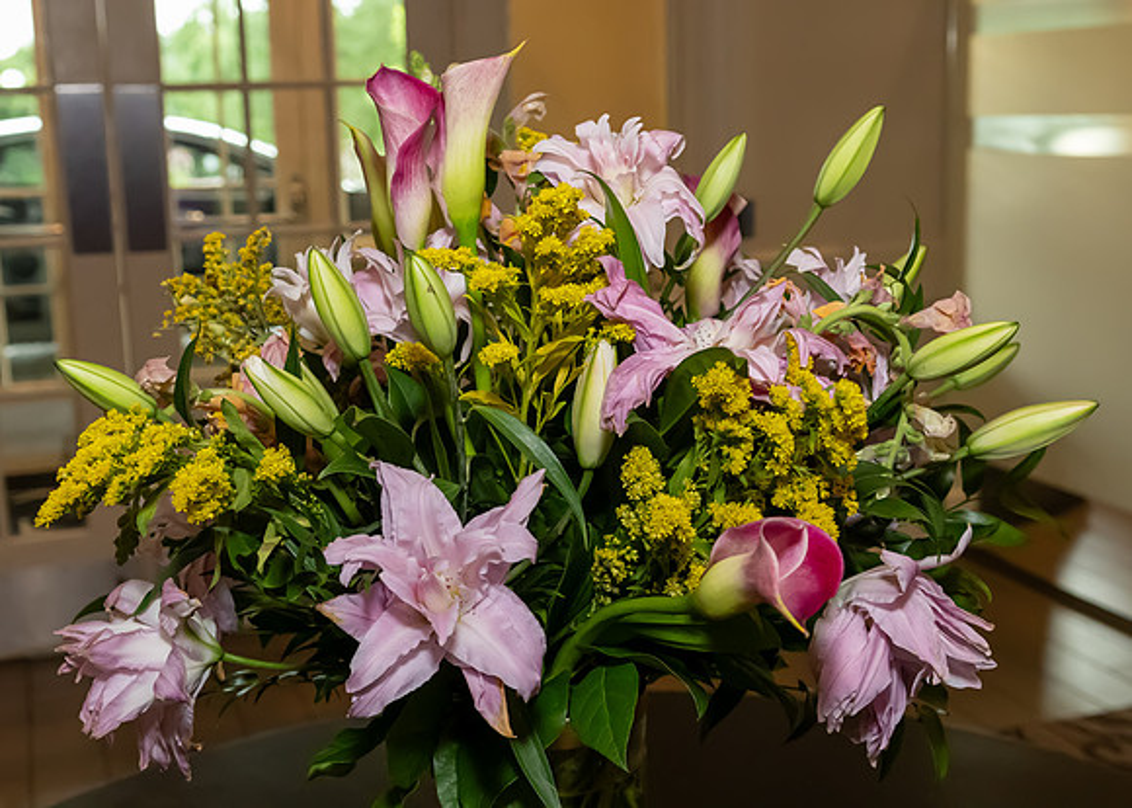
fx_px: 1531
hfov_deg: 40.6
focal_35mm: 48
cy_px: 400
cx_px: 569
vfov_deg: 29.6
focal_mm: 30
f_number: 4.5
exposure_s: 1/250
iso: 4000
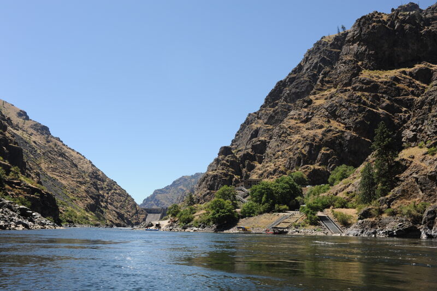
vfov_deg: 37.8
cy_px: 146
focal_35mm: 35
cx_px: 218
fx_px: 425
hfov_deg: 54.5
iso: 250
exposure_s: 1/250
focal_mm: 35
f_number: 11
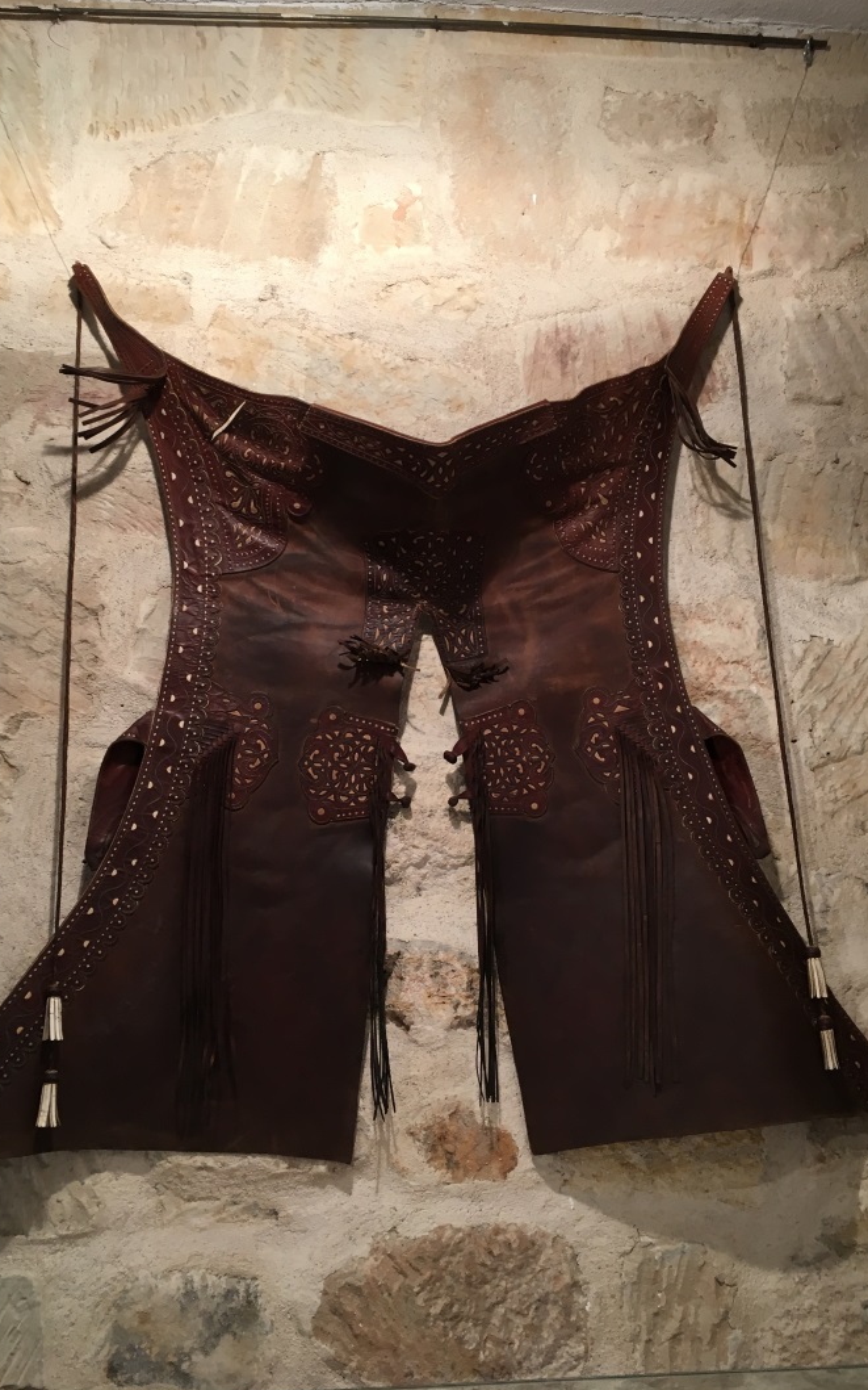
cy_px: 696
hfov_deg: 40.6
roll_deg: +0.2
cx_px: 401
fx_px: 1174
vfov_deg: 61.2
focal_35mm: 31
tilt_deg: +9.4
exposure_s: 1/33
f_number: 2.2
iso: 64
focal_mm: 4.15
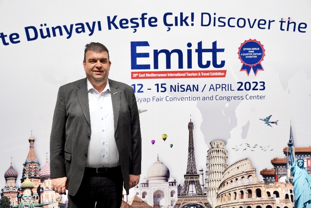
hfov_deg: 38.2
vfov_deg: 26.0
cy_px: 104
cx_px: 156
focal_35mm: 52
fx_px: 449
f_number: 4.5
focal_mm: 52
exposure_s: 1/200
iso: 100
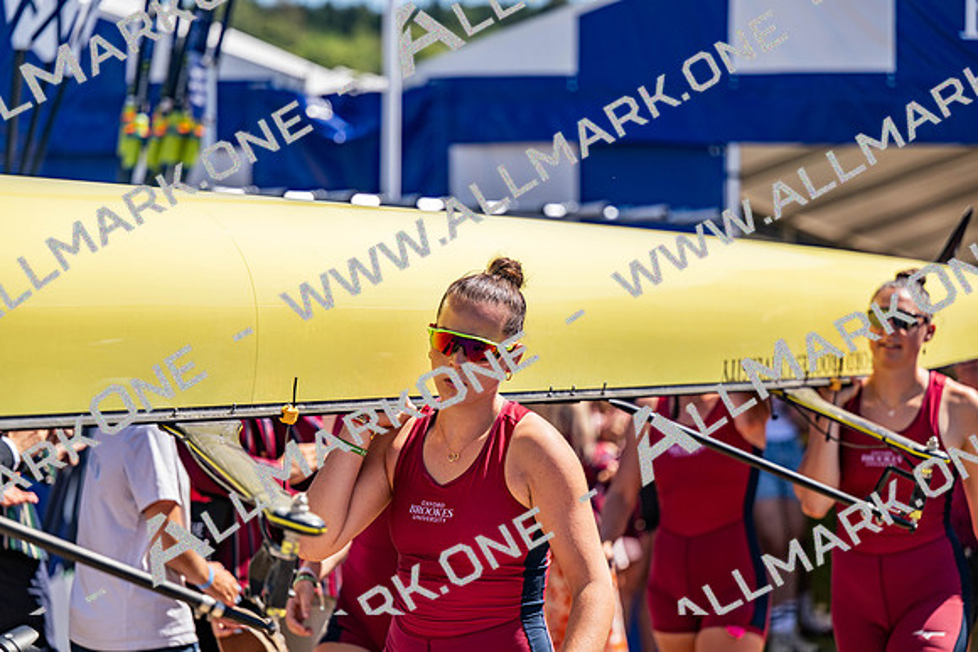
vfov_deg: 12.5
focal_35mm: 110
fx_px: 2989
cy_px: 326
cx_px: 489
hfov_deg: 18.6
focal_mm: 110
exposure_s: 1/2000
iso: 100
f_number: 2.8
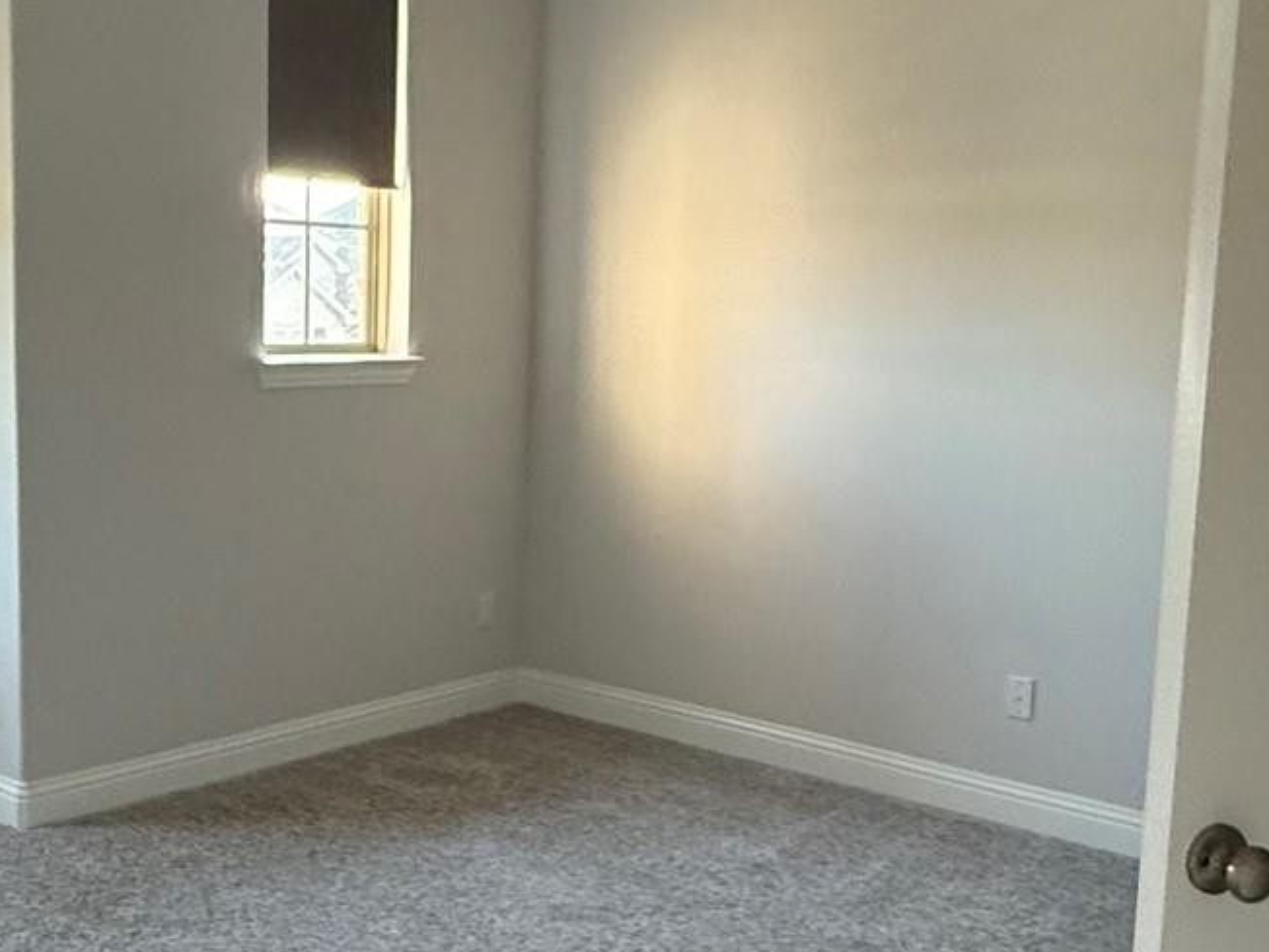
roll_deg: -1.1
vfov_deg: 32.9
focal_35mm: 44
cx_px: 506
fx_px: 1613
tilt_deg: -6.7
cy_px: 514
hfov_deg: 42.7
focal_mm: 2.22
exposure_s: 1/120
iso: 500
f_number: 2.2
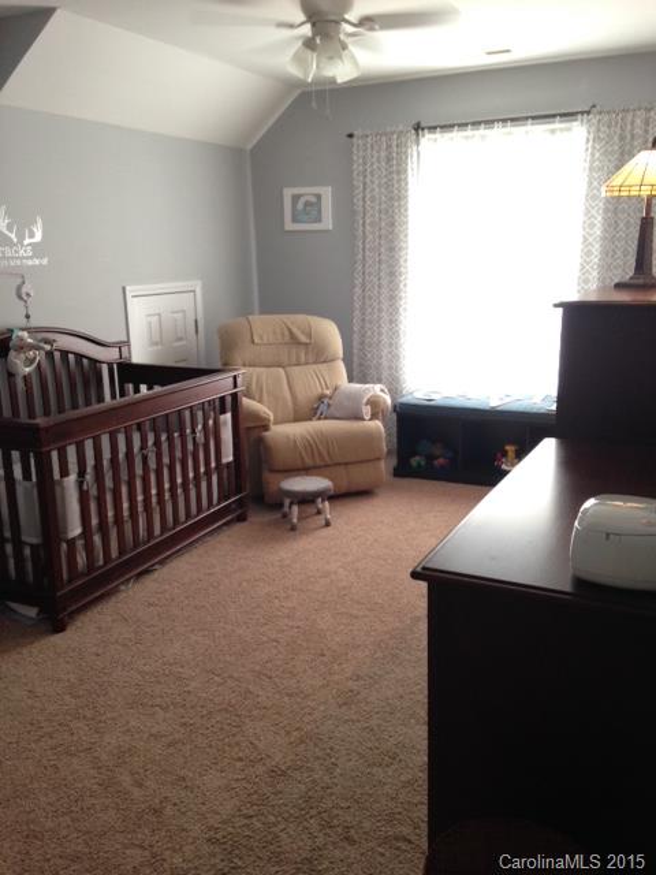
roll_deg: +1.5
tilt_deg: -14.3
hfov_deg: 42.9
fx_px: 834
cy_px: 438
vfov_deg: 55.4
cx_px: 328
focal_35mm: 33
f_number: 2.4
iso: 125
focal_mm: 4.12
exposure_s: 1/20
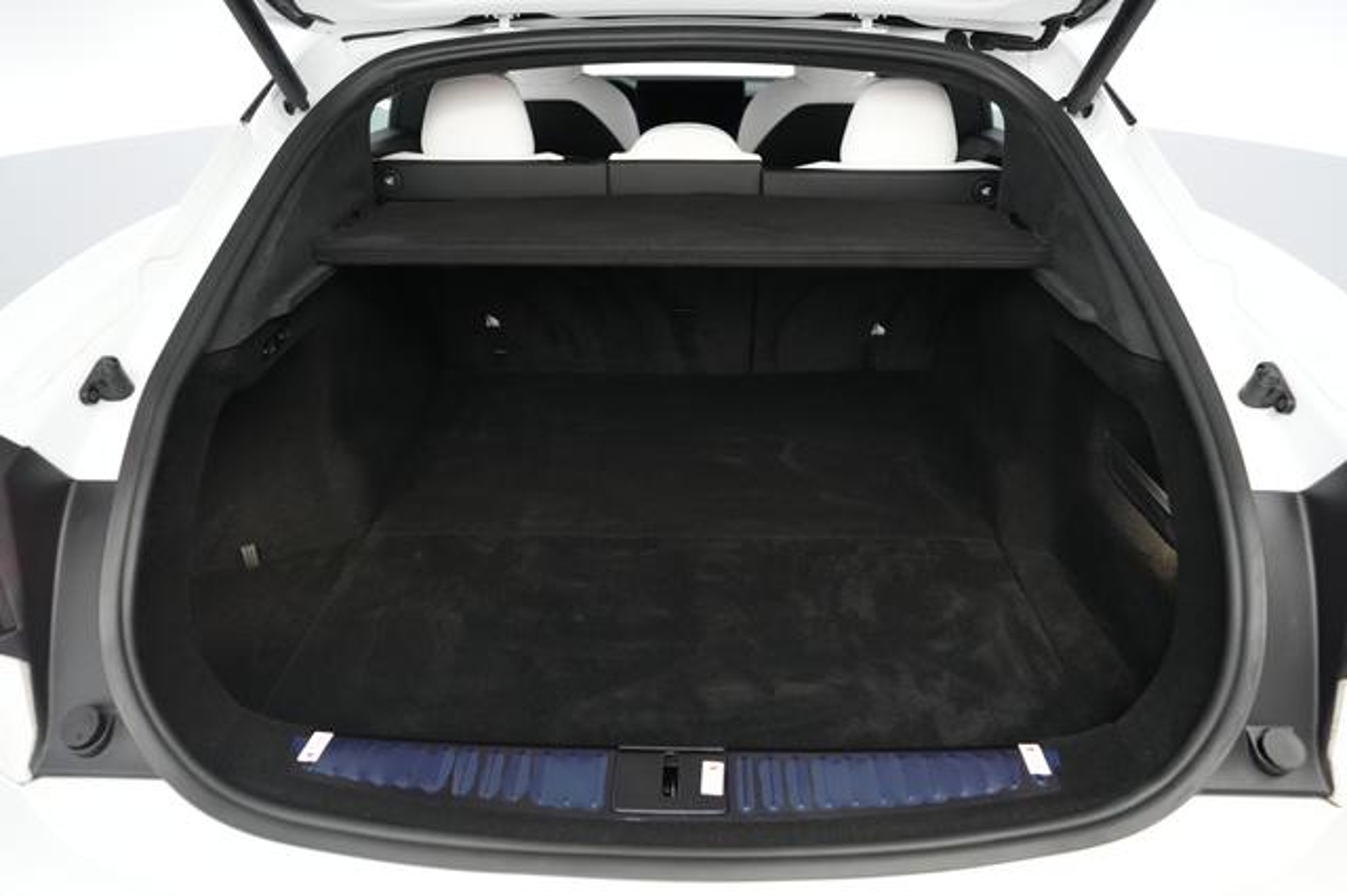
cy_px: 448
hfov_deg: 73.8
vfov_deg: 53.1
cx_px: 674
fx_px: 897
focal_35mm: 24
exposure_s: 1/160
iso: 5000
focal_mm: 24
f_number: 2.8
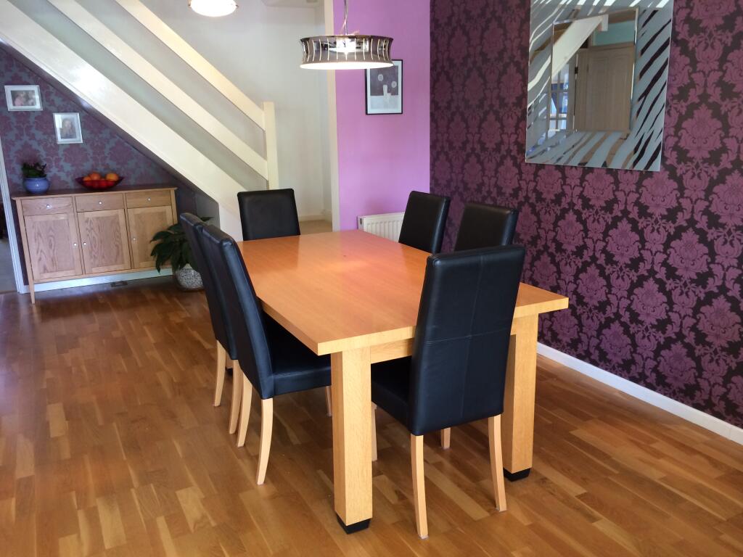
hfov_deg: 60.0
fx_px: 644
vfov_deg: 46.8
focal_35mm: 30
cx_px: 372
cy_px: 278
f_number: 2.2
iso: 100
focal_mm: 4.12
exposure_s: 1/30
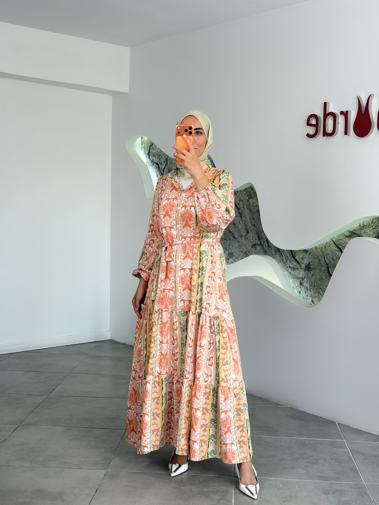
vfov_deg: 39.7
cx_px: 190
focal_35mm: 48
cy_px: 252
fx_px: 701
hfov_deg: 30.3
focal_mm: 6.76
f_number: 1.78
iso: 50
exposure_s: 1/133
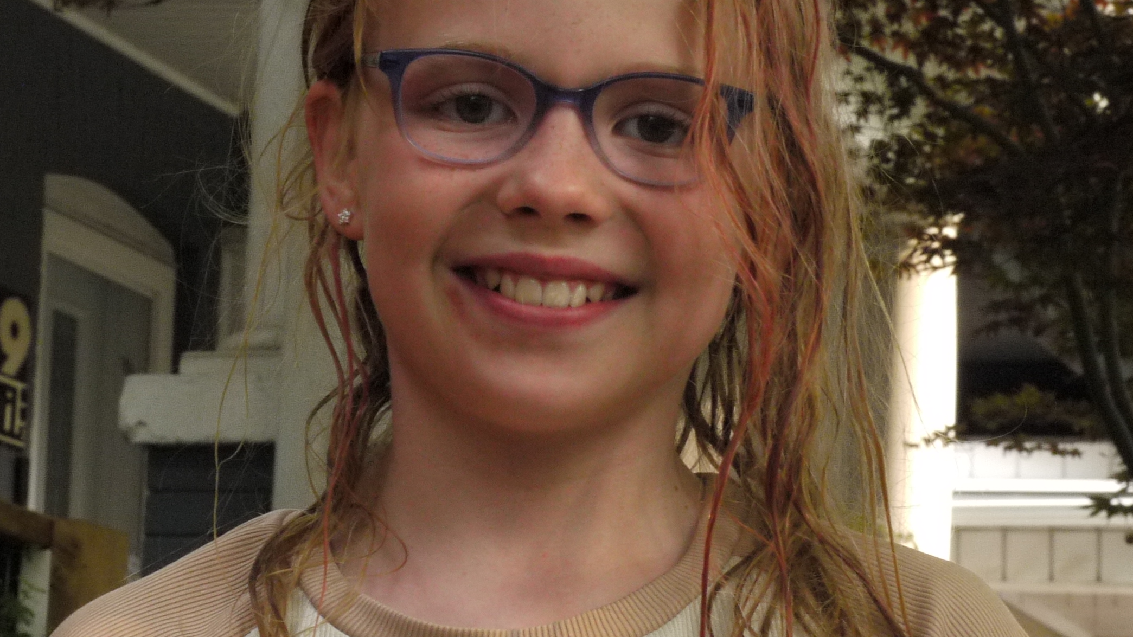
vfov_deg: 8.3
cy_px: 654
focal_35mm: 146
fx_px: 4386
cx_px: 573
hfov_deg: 14.7
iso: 800
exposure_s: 1/80
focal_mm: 35
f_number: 14
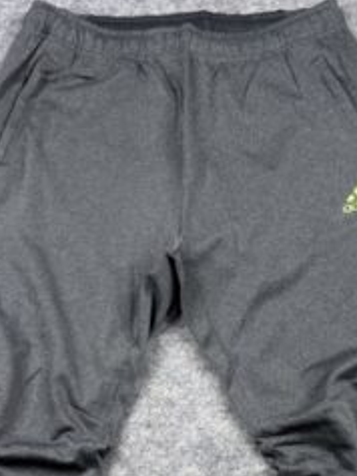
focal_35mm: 54
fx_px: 742
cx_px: 199
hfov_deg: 27.0
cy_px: 455
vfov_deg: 33.1
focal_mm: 6.76
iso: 64
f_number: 1.78
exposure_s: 1/121
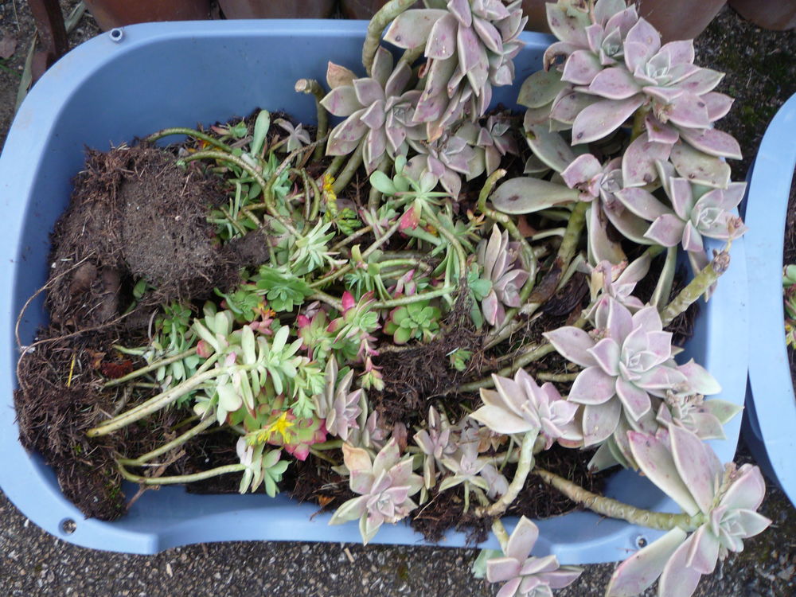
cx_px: 398
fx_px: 690
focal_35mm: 30
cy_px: 298
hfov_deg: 60.0
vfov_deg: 46.8
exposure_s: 1/30
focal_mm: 5.2
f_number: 3.3
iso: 125
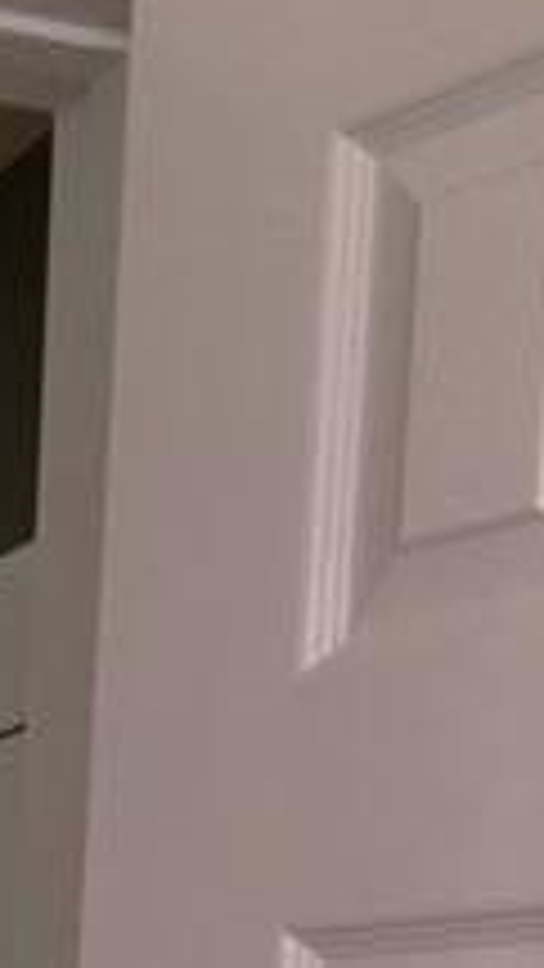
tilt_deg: -2.9
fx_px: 2410
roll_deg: -2.1
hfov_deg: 11.7
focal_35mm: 94
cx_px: -490
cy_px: 1391
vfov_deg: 20.0
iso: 160
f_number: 2.2
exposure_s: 1/30
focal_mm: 4.15
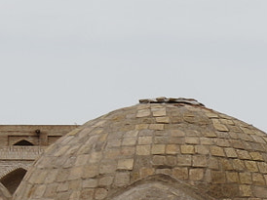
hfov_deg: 6.0
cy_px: 202
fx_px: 2543
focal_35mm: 330
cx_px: 389
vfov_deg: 4.5
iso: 100
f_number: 8
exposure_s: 1/400
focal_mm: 31
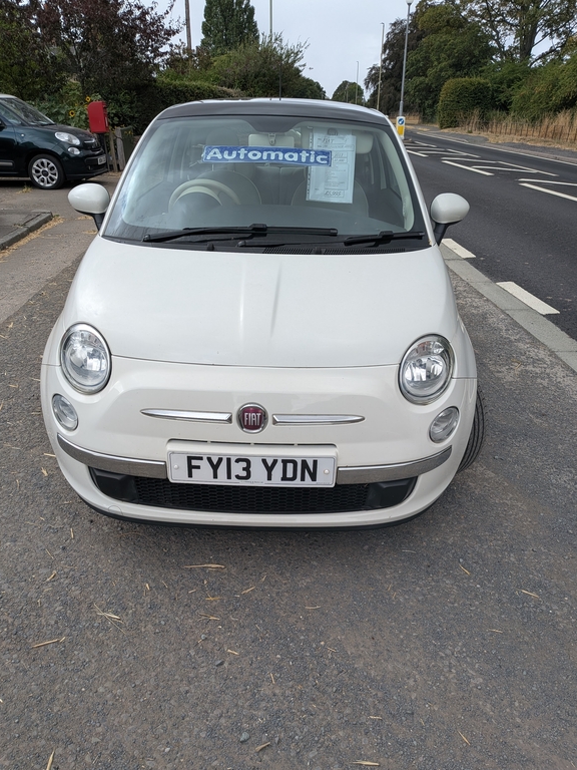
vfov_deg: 69.4
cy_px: 381
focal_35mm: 25
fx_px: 556
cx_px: 283
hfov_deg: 54.9
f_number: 1.7
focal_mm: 4.53
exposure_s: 1/743
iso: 29
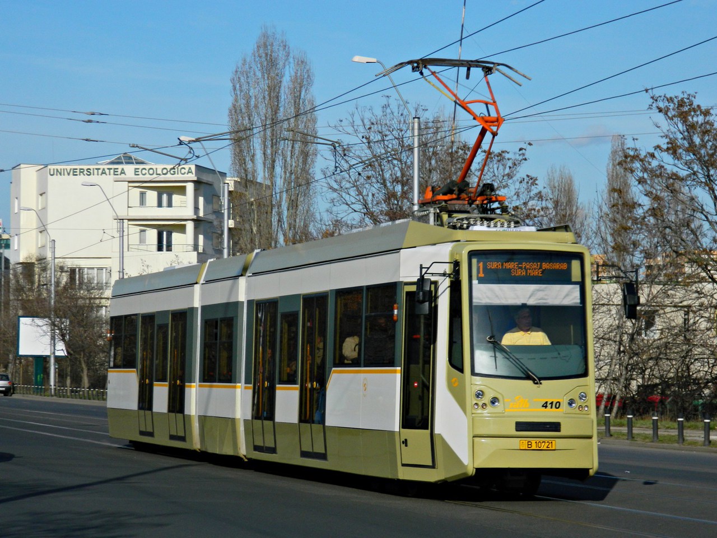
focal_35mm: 129
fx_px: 2672
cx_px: 358
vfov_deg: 11.5
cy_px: 269
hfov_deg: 15.3
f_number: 13.4
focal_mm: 23.2
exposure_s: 1/200
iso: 80
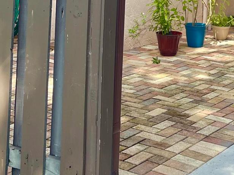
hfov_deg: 22.1
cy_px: -74
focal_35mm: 87
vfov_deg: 15.8
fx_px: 588
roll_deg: -1.7
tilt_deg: +0.6
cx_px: 195
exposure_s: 1/978
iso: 50
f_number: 1.6
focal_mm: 5.1
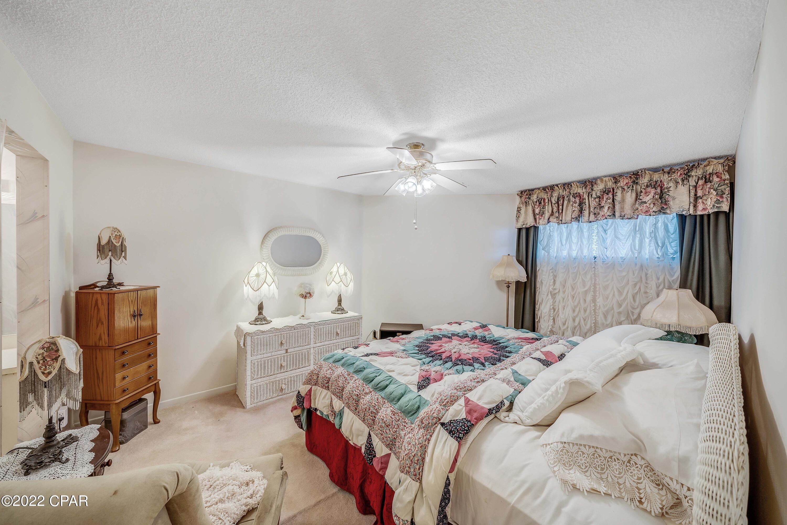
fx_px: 262
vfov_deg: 90.0
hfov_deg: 112.6
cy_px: 262
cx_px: 394
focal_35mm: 12
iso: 100
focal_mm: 12
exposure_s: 1/5
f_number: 5.6
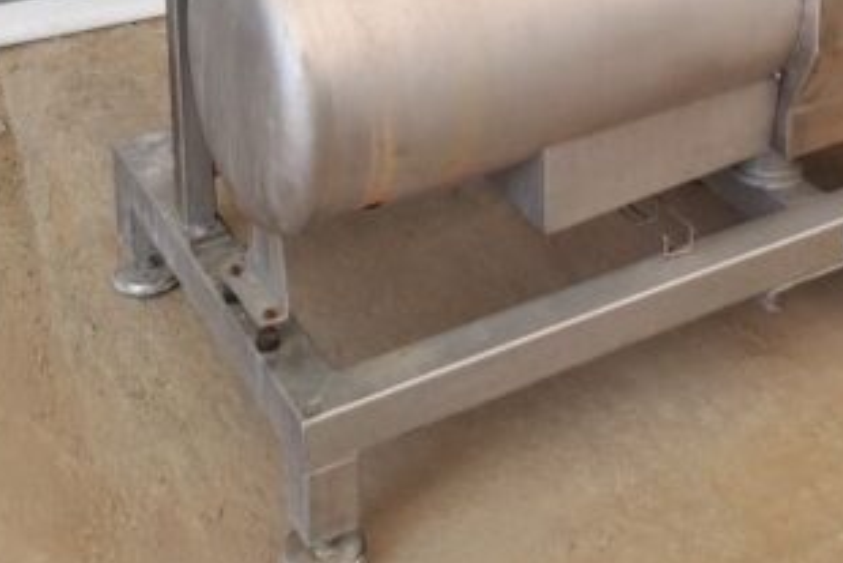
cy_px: -242
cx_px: 658
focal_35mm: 67
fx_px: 1570
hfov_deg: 29.5
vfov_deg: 18.4
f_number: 1.8
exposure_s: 1/114
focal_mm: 4.65
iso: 32
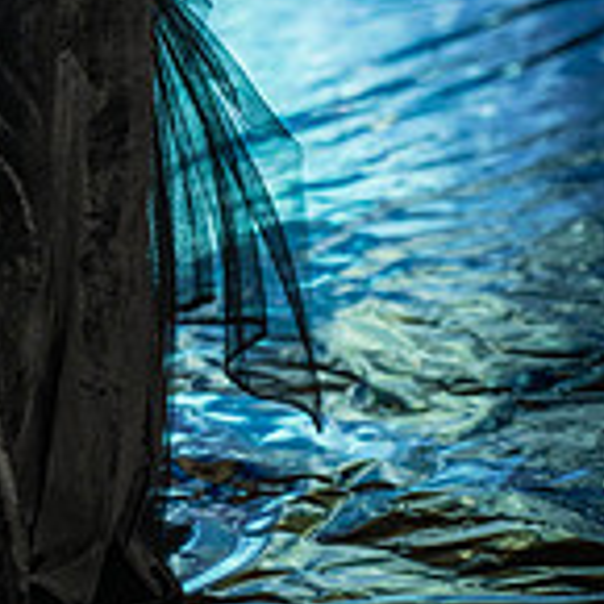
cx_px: 37
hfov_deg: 5.7
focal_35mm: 305
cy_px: -162
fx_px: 6021
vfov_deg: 5.7
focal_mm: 116
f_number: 2.8
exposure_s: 1/640
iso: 1600
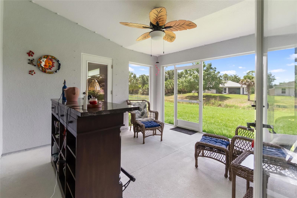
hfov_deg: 100.4
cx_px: 148
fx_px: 124
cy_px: 99
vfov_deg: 77.3
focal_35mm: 15
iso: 2000
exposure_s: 1/750
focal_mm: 10
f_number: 4
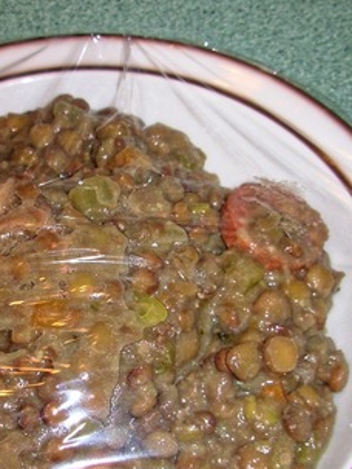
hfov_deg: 19.5
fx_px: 1017
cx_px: 82
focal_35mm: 75
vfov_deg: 25.9
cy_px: 276
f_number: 2.9
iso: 50
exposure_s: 1/32
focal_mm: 6.3
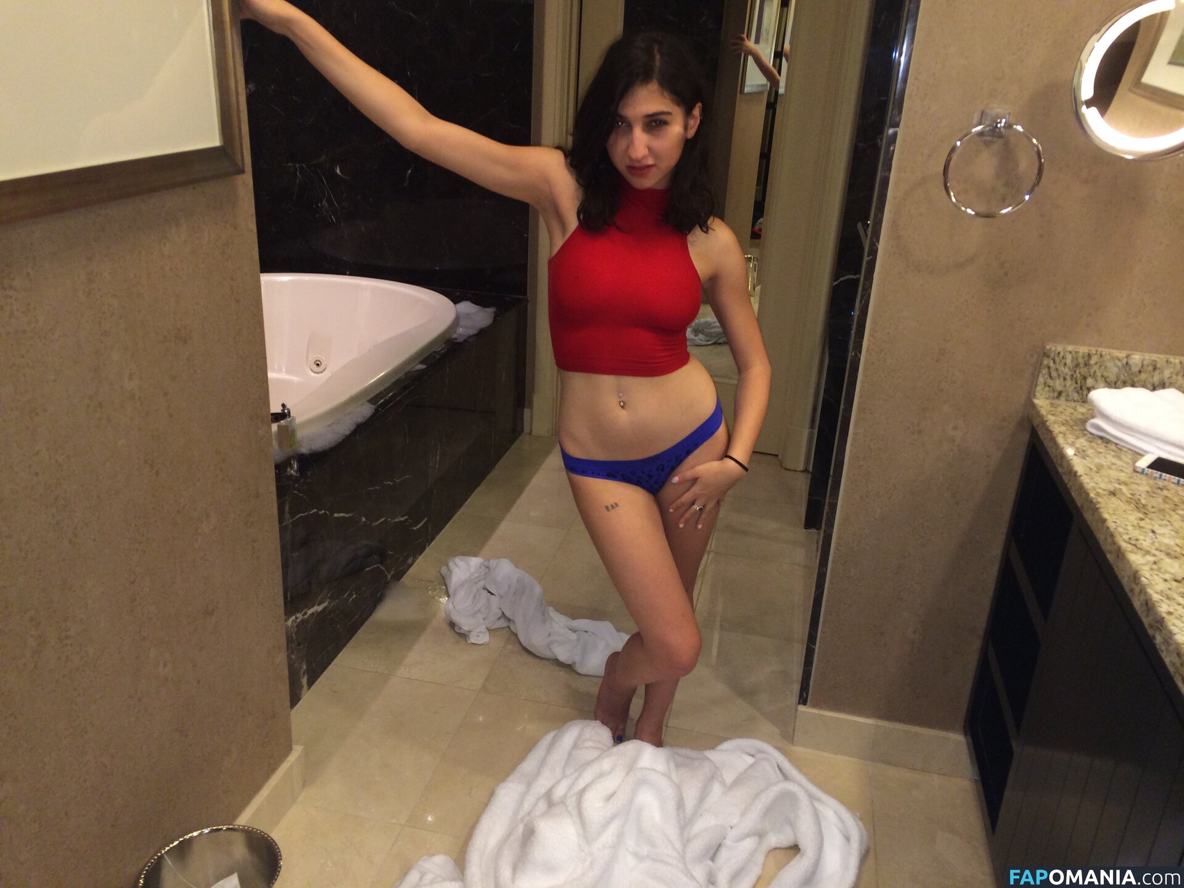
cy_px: 444
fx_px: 1026
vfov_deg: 46.8
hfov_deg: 60.0
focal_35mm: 30
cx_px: 592
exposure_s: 1/30
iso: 125
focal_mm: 4.12
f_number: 2.2
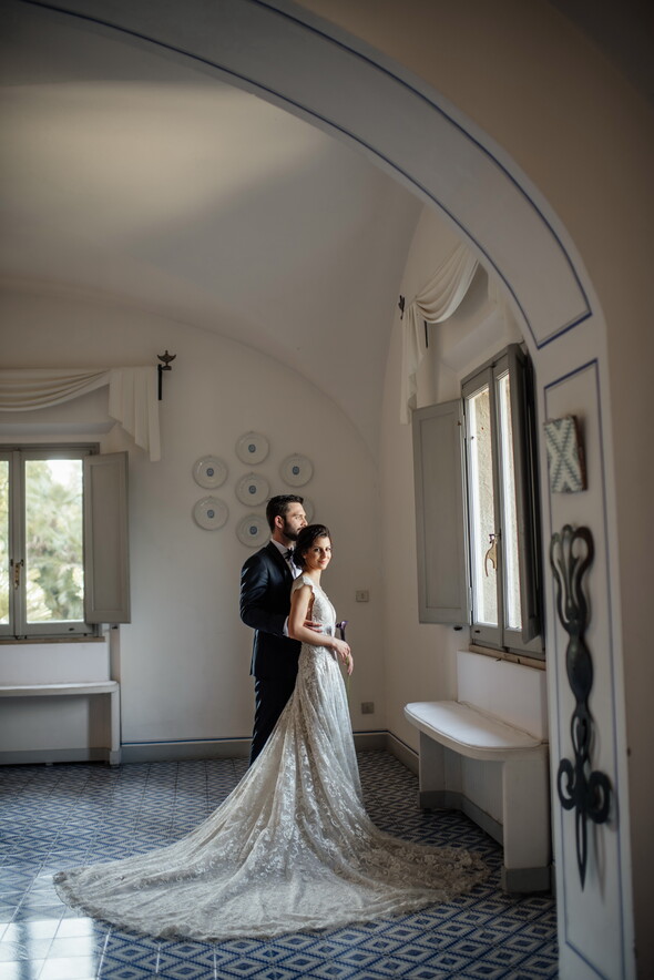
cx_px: 327
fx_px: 953
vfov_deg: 54.4
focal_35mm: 35
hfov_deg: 37.9
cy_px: 490
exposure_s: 1/160
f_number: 2
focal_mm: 35
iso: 125
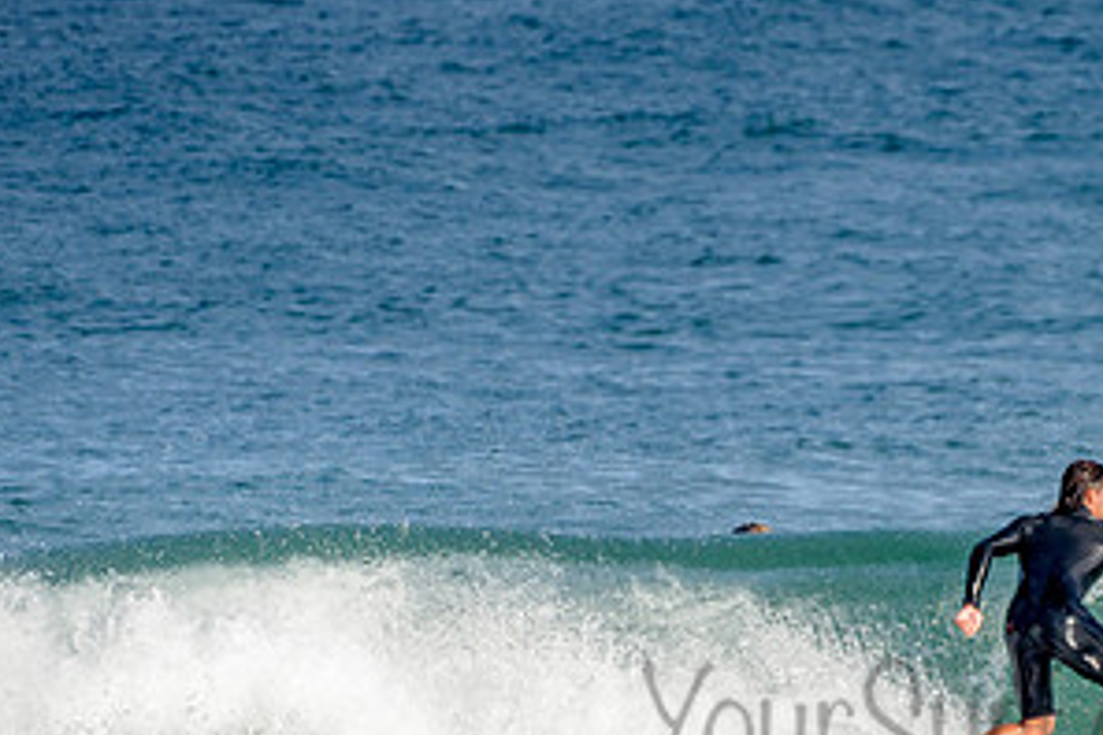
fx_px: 36672
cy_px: 685
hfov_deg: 1.7
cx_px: 1025
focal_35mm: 1197
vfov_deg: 1.1
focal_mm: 500
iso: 160
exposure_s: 1/1250
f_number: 5.6
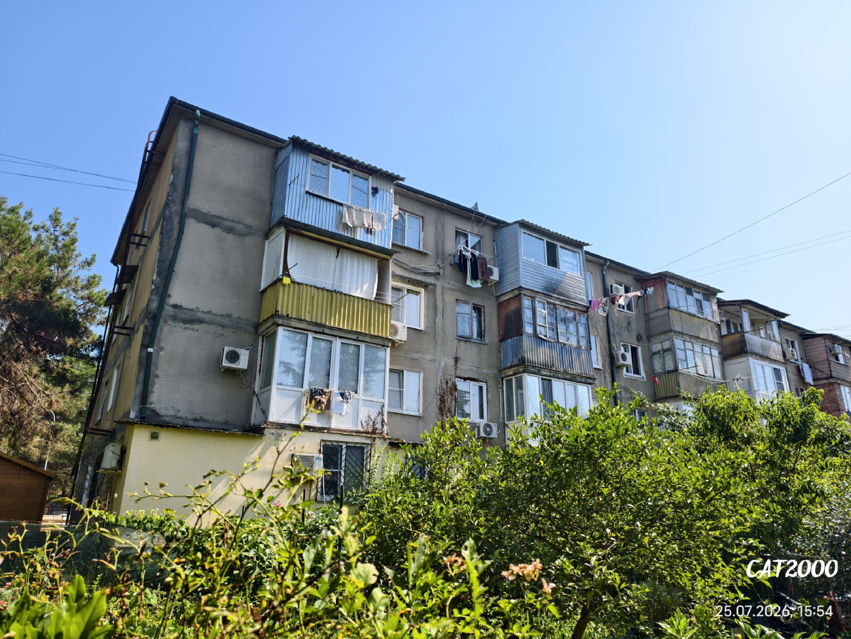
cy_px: 320
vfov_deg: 58.9
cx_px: 426
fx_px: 565
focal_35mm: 23
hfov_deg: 73.9
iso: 71
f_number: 1.57
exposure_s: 1/879
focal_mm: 6.54
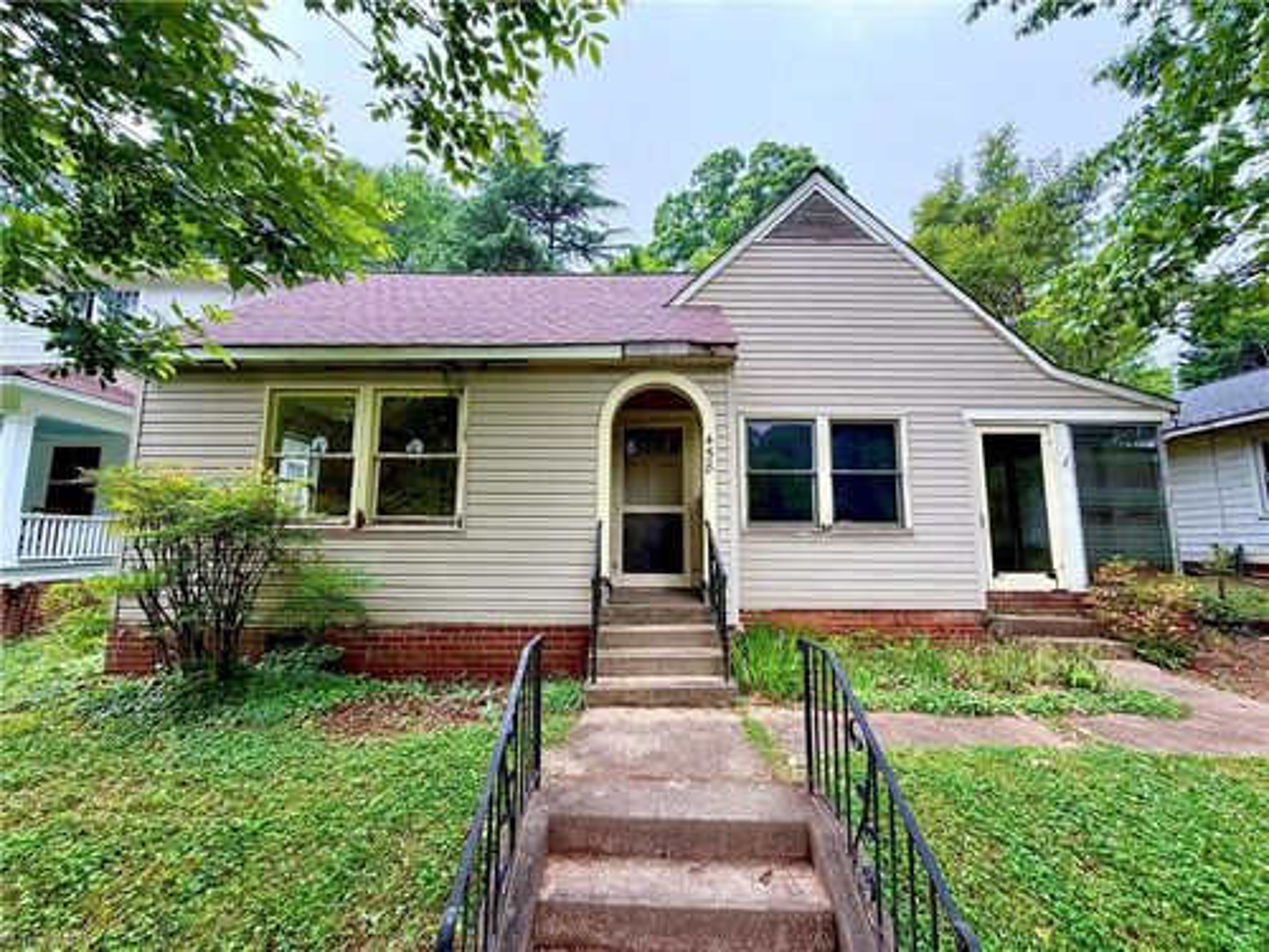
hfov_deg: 102.1
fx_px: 513
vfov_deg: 85.7
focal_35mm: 14
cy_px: 476
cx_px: 634
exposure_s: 1/225
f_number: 2.2
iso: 40
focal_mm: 2.22
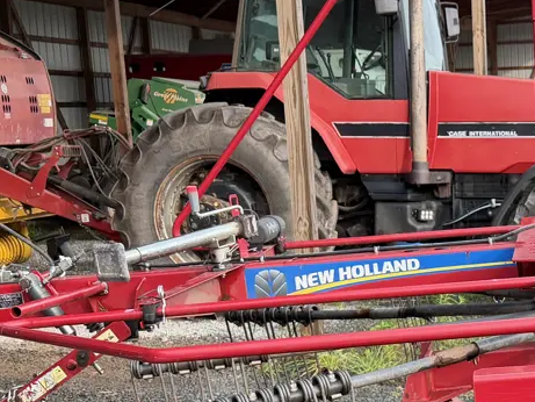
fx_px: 1159
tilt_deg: -8.2
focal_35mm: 75
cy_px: 326
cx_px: 509
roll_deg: +3.0
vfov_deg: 19.4
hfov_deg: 25.0
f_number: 1.78
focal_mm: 6.76
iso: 100
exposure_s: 1/494
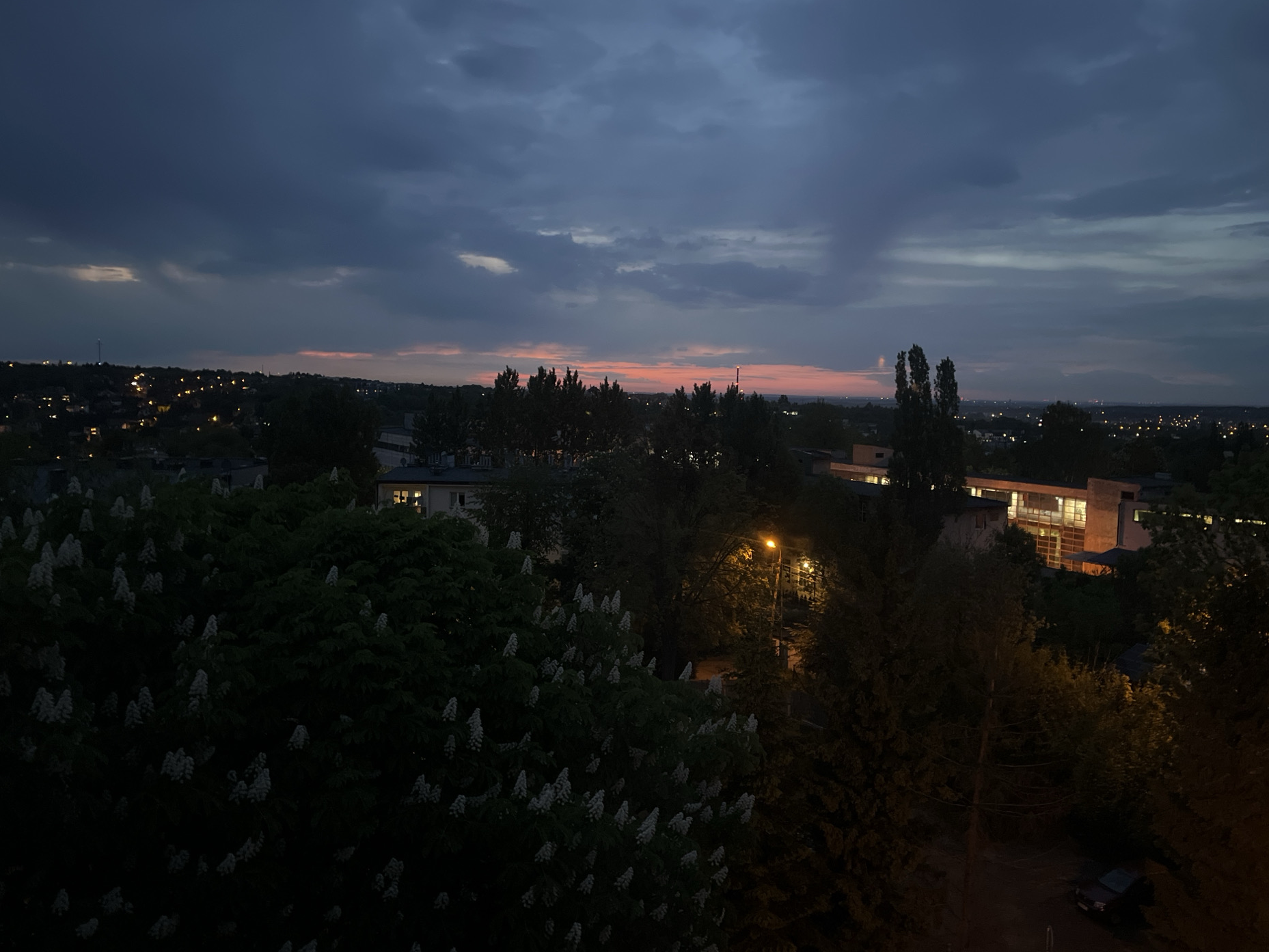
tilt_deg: -4.6
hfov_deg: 63.4
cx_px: 677
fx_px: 1027
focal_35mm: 28
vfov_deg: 49.7
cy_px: 470
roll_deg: -0.9
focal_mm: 5.1
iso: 1250
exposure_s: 1/17
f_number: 1.6
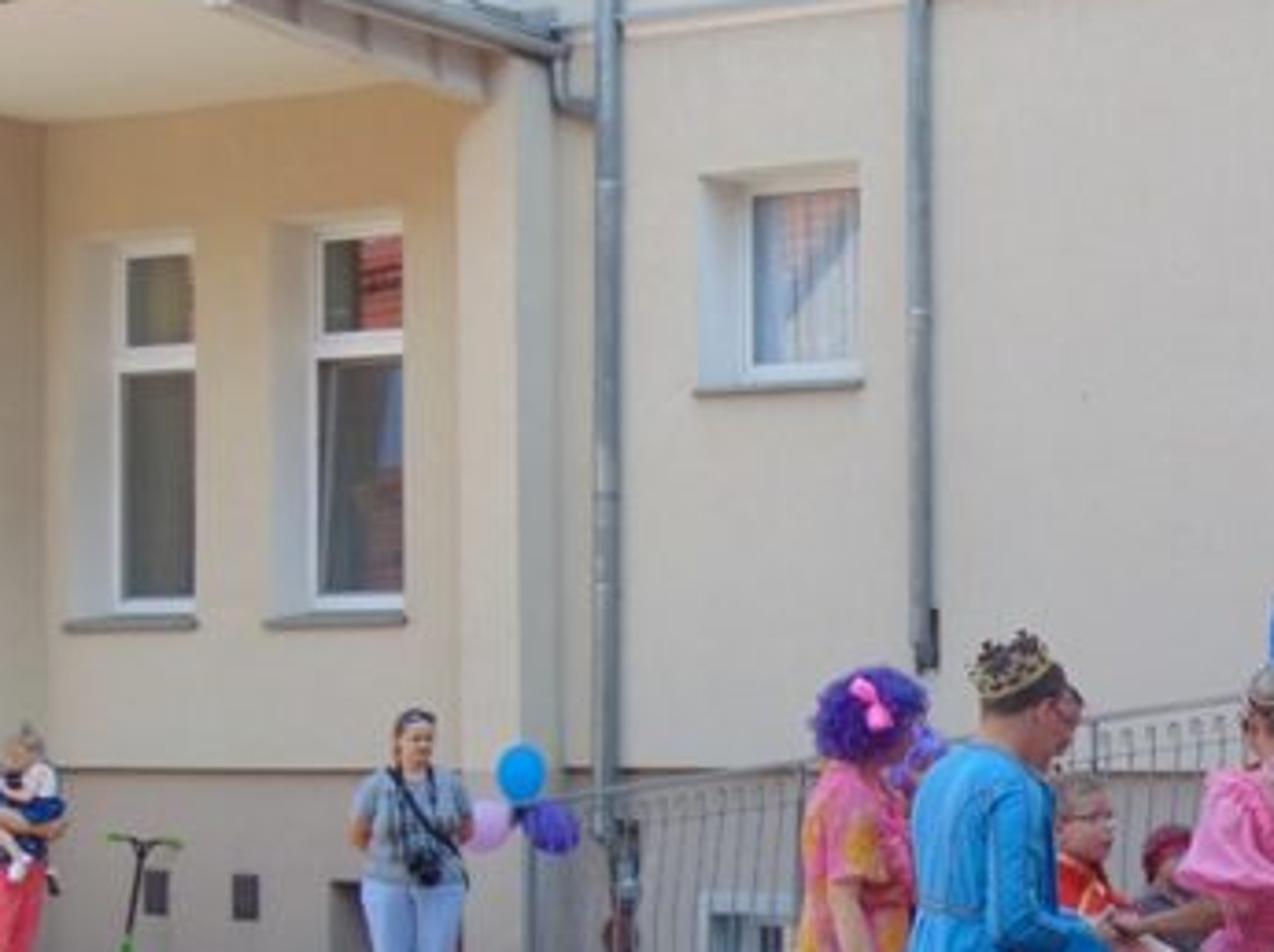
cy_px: 668
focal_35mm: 78
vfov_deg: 18.8
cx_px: 1171
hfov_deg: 24.3
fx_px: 2868
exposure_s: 1/200
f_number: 3.3
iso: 80
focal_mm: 7.6
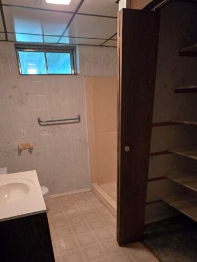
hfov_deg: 61.1
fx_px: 167
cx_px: 95
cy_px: 186
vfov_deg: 72.7
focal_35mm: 22
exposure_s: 1/60
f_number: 2.2
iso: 1600
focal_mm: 2.2
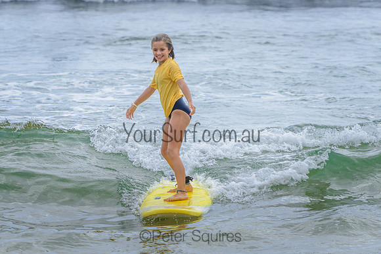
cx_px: 180
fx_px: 3503
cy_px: 112
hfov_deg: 6.2
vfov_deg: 4.2
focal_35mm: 331
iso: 220
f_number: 5.6
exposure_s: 1/1600
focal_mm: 270
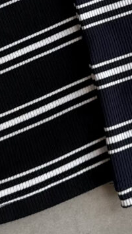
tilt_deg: -82.6
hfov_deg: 6.4
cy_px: -223
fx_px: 1171
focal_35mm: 188
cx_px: 167
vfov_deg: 10.6
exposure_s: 1/428
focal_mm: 6.76
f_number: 1.78
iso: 80
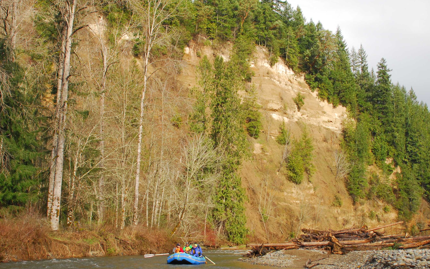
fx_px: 680
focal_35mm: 58
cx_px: 255
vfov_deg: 22.4
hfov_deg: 35.0
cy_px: 137
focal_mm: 26
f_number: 5
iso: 200
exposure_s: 1/500
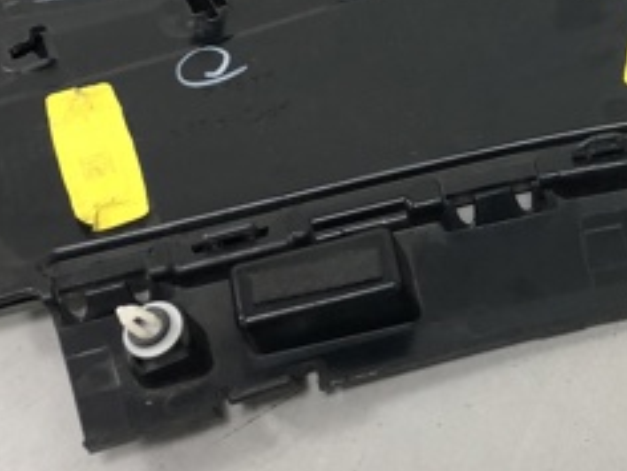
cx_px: 638
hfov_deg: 24.4
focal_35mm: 76
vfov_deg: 18.9
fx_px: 1377
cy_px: 3
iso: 40
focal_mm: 4
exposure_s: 1/25
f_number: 1.8
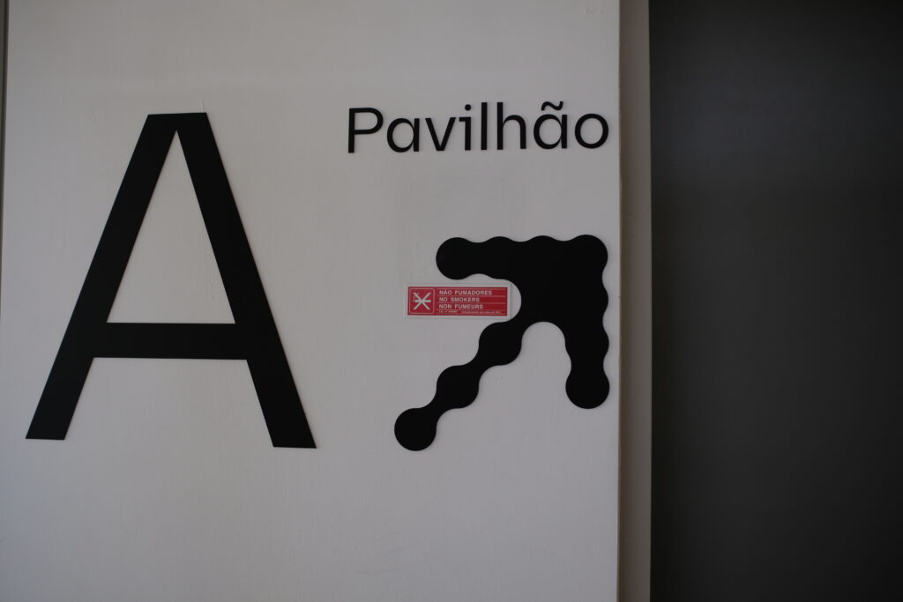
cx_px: 452
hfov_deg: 50.7
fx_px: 953
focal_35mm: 38
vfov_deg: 35.1
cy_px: 301
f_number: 1.7
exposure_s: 1/240
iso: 200
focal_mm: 25
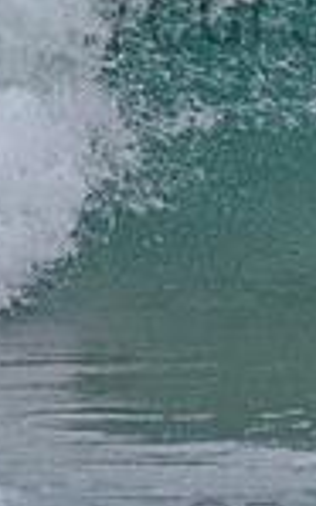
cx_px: 442
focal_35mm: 1985
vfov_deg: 1.1
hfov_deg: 0.7
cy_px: -32
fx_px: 27378
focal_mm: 500
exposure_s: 1/2000
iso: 220
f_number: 5.6
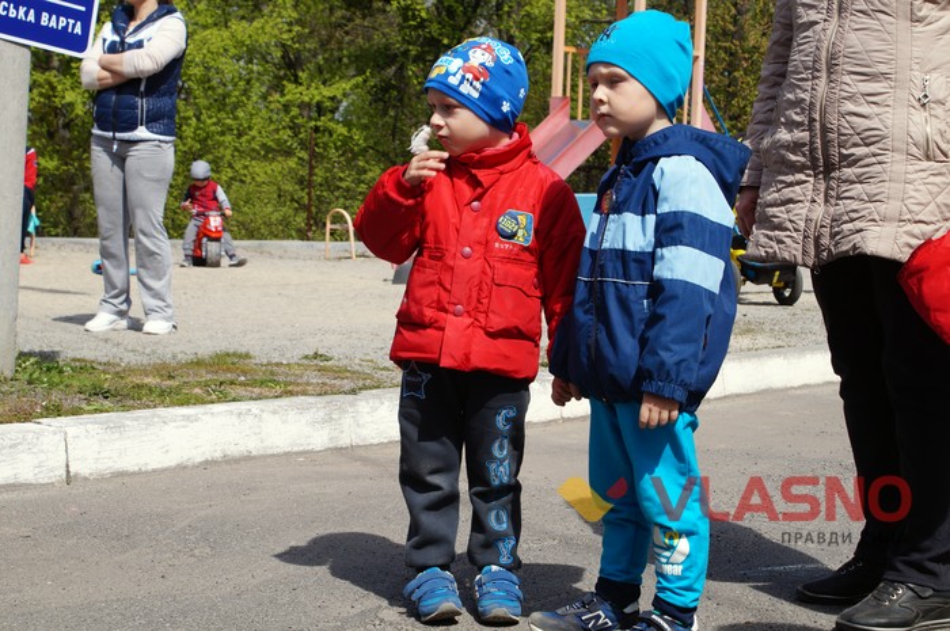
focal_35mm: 75
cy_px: 316
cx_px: 475
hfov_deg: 27.0
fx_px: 1977
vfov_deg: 18.1
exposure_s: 1/125
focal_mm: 50
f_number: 10
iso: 100
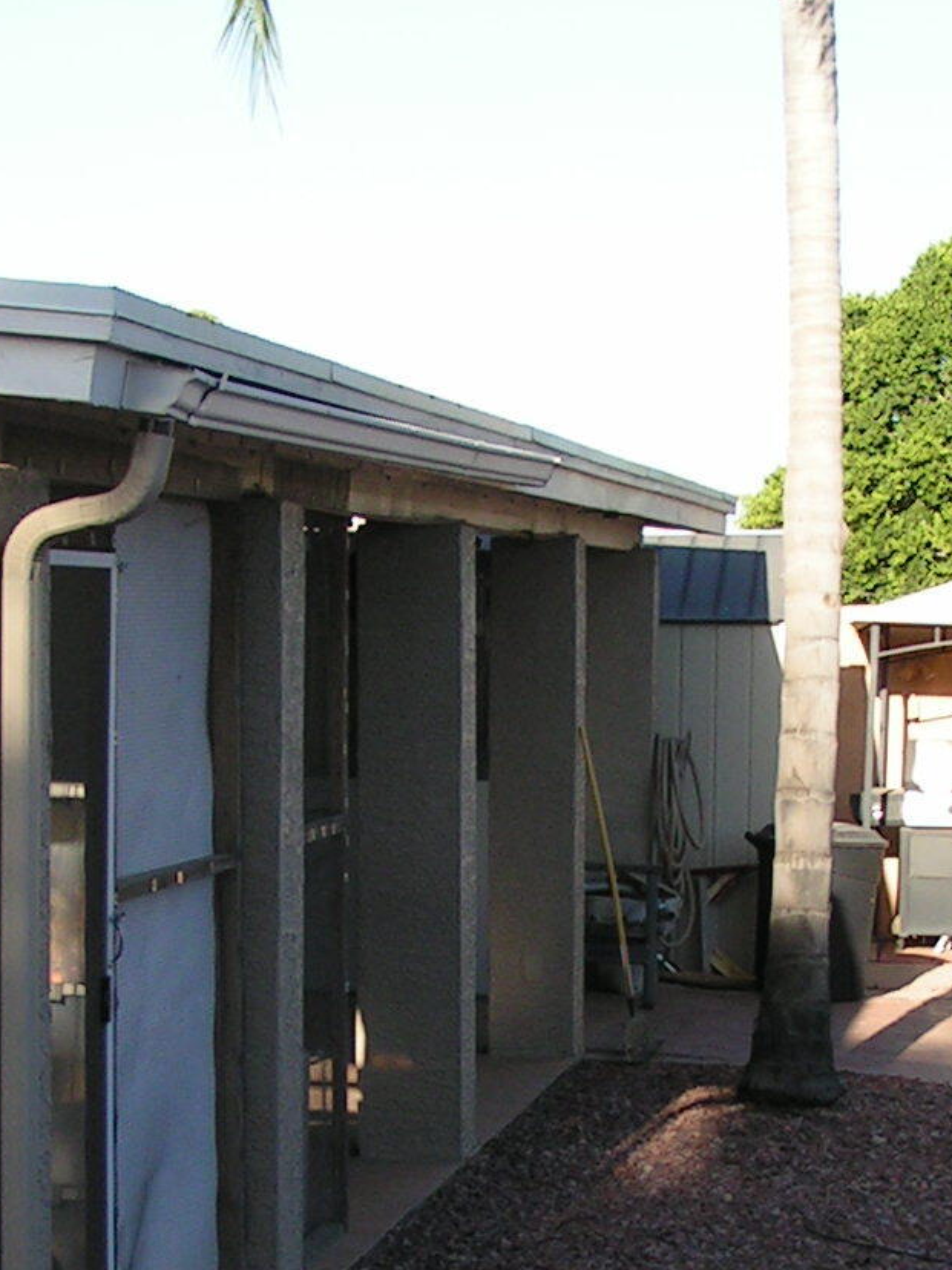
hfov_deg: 15.7
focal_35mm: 94
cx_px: 399
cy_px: 951
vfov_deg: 20.7
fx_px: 3447
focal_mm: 5.8
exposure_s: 1/160
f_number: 5.6
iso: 50
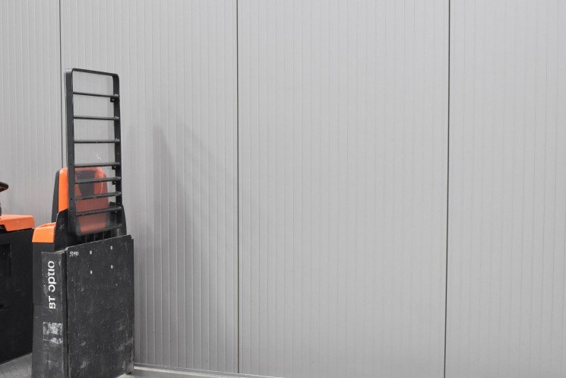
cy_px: 225
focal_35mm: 58
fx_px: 912
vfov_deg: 23.4
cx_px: 163
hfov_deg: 34.0
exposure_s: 1/25
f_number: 5
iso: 1600
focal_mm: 24
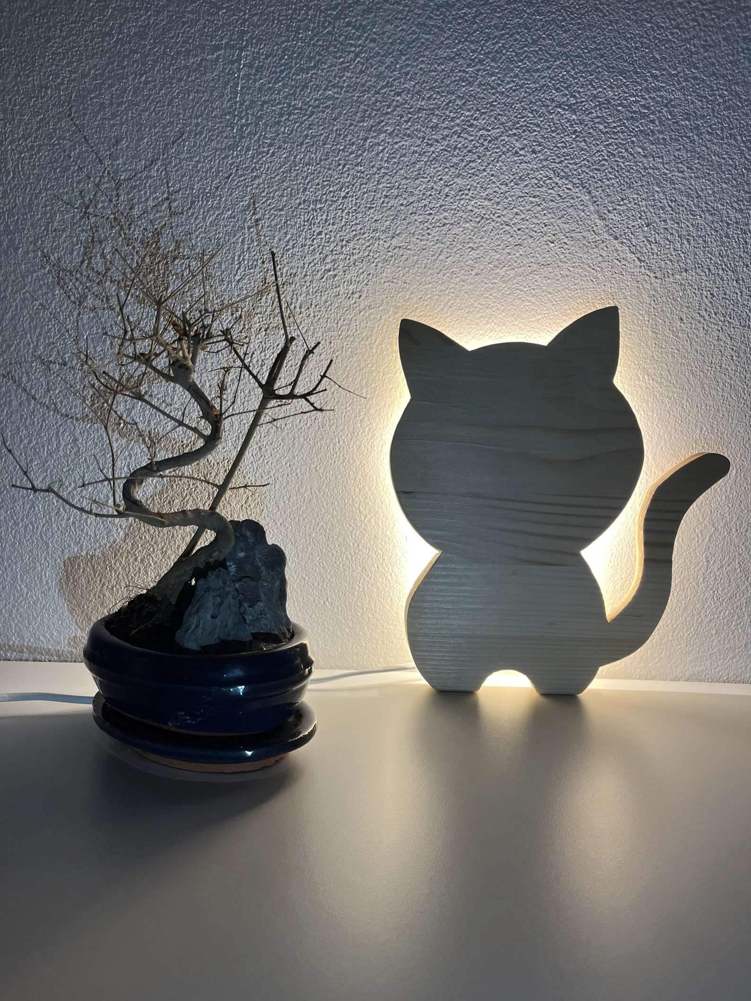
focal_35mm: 26
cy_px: 500
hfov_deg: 53.1
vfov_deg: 67.3
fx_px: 752
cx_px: 376
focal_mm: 5.1
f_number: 1.6
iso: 80
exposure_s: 1/100
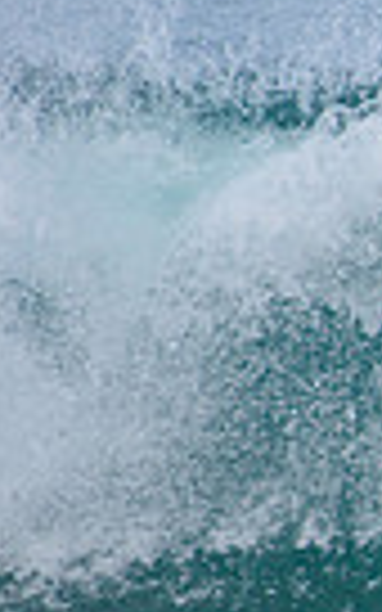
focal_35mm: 2180
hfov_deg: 0.6
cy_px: 367
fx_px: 36313
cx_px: 1249
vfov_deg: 1.0
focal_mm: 500
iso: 250
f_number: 5.6
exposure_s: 1/2000
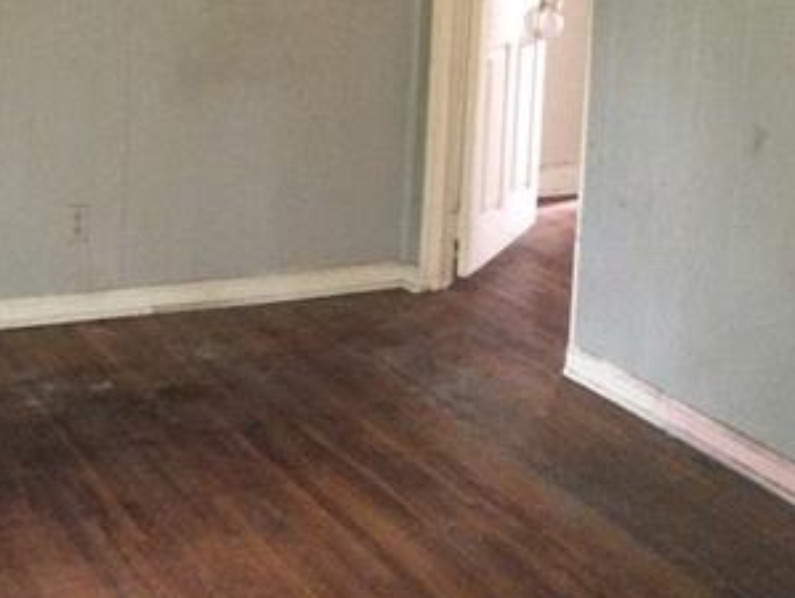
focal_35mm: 62
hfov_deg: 30.7
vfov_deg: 22.7
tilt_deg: -8.4
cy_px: -5
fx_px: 1426
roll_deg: -2.0
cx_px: 202
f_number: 2.2
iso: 640
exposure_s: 1/16
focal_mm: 4.15
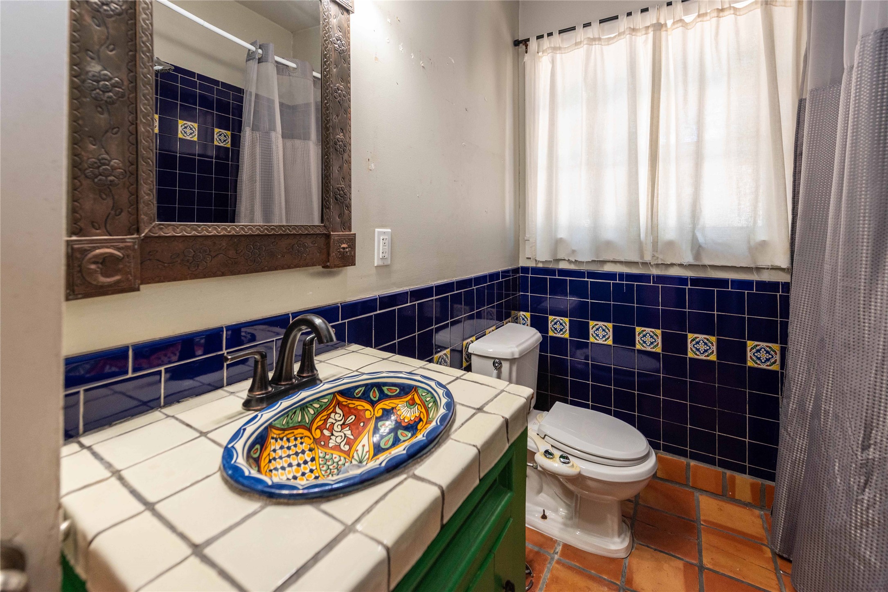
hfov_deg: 104.2
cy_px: 296
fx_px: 345
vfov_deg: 81.2
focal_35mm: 14
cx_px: 444
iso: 800
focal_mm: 14
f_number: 4.5
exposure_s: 1/80
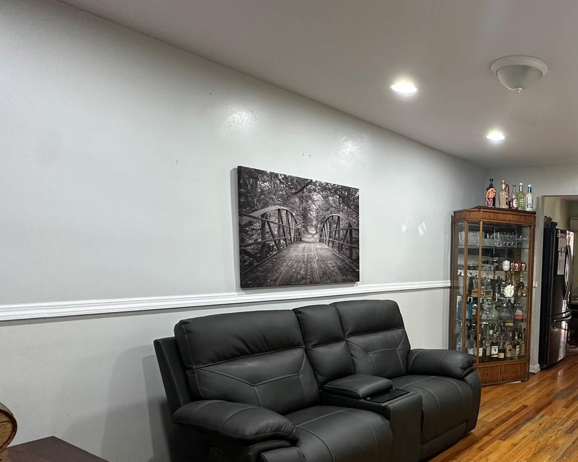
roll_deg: -1.8
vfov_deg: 52.3
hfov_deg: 56.5
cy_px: 301
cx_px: 506
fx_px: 462
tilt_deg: -4.9
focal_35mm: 27
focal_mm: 2.22
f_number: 2.2
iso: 250
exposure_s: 1/60
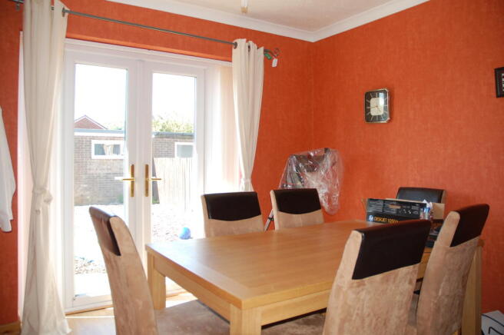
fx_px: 378
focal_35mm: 27
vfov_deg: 47.8
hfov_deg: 67.4
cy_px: 168
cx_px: 252
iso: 400
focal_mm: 18
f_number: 3.5
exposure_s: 1/160
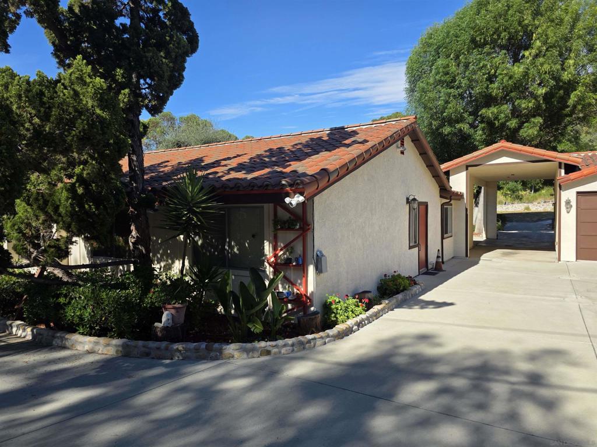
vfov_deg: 58.9
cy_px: 224
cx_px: 298
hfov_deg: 73.9
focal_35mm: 23
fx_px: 397
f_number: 1.7
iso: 80
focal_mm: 6.3
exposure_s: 1/3540
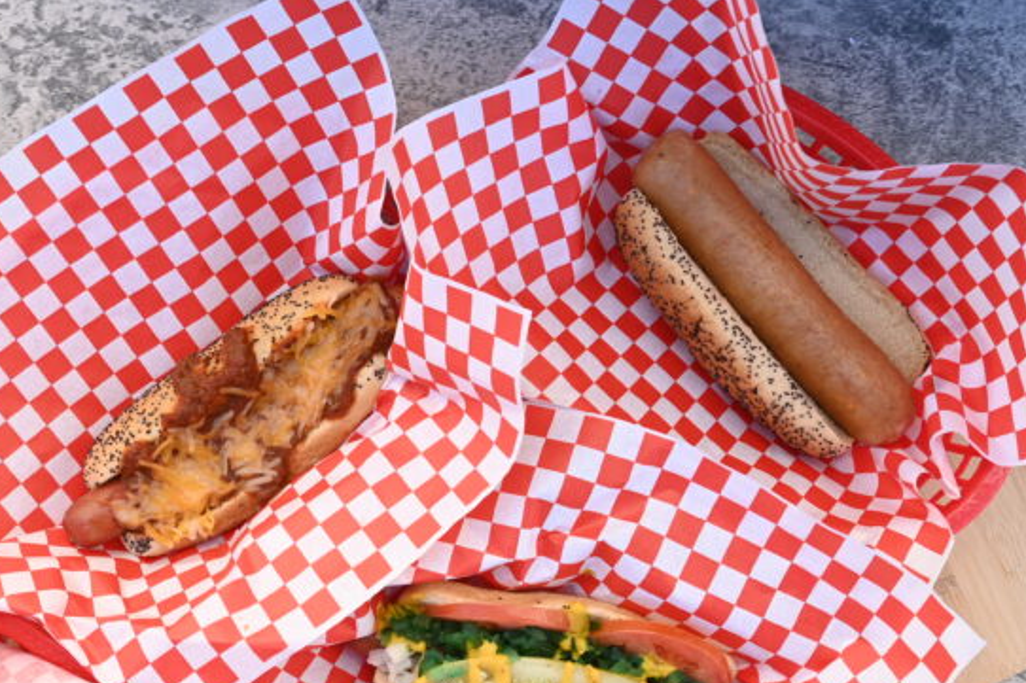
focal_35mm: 51
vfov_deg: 26.3
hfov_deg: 38.8
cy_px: 465
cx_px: 426
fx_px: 1453
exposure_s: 1/80
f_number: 9
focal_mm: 24
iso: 200
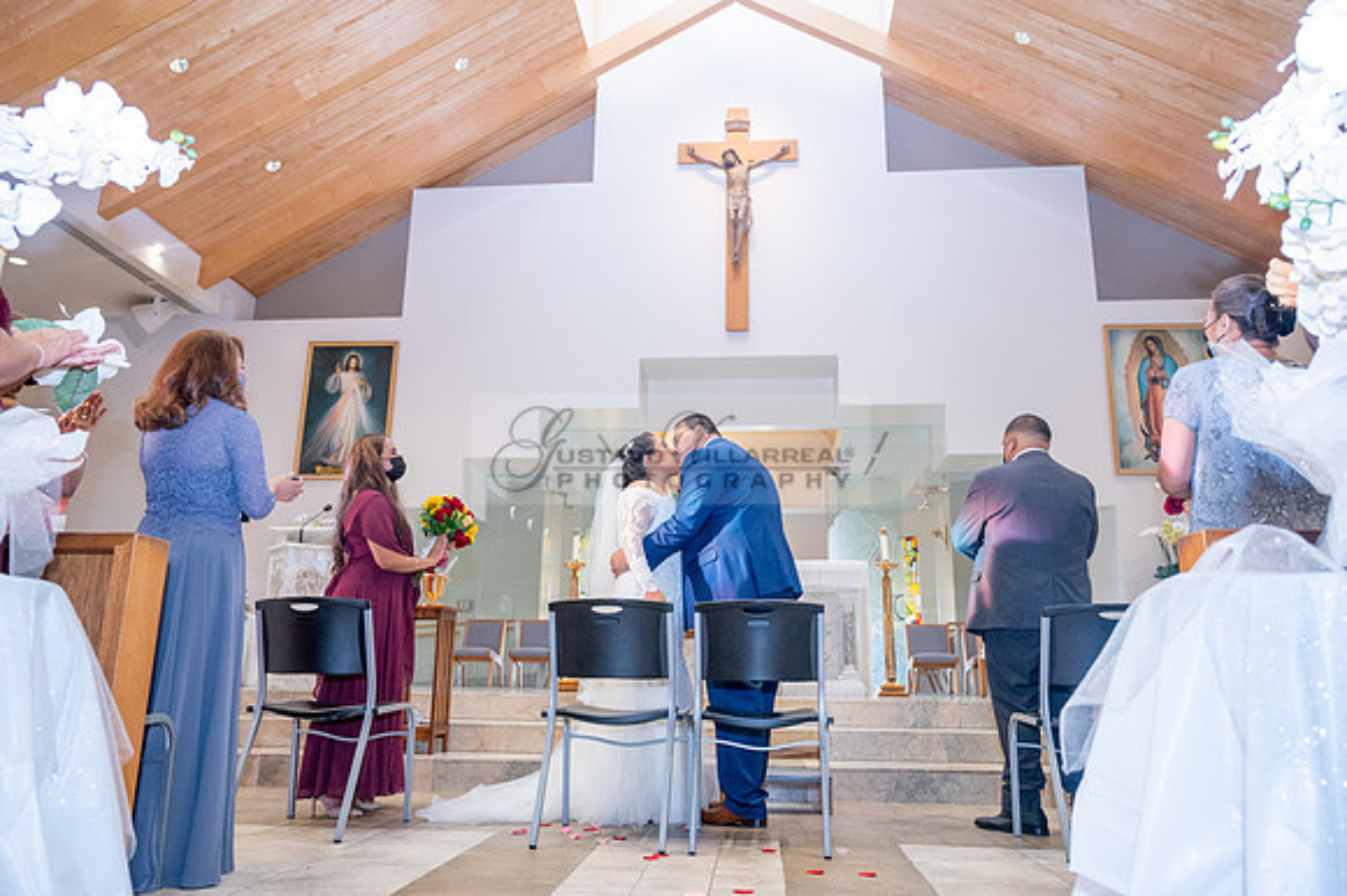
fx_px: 950
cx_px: 674
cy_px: 448
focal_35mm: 25
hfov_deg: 70.7
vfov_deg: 50.5
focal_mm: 24
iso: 2500
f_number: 4
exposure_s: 1/200
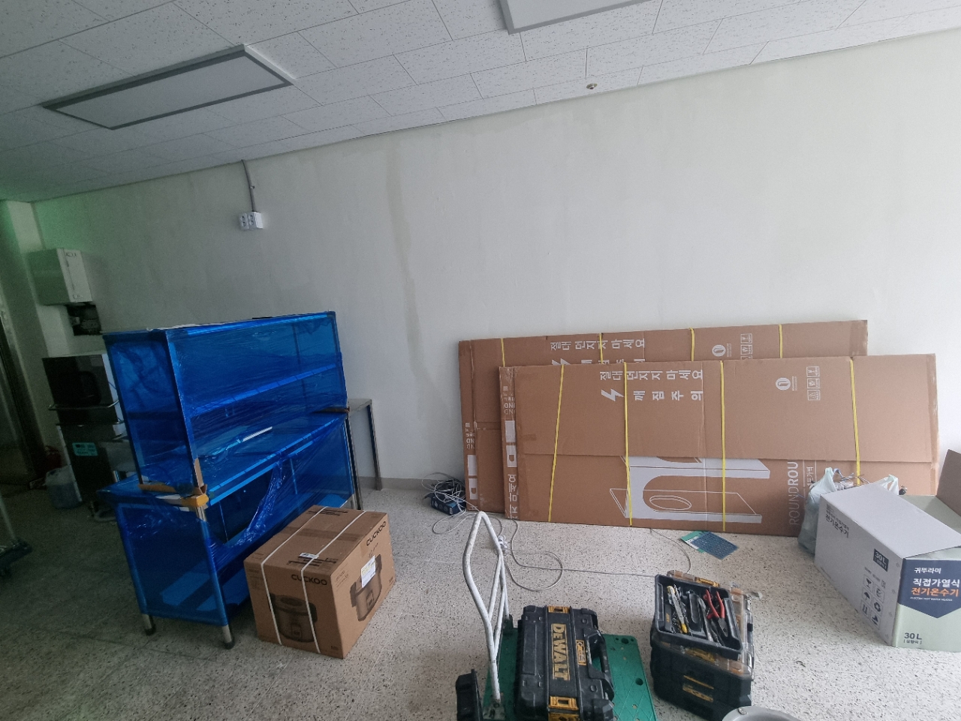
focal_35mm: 13
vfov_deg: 89.9
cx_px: 480
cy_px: 360
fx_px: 361
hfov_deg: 106.2
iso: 250
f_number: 2.2
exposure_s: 1/60
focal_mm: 2.2
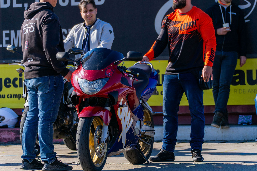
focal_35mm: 224
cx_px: 129
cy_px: 68
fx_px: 1599
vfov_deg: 6.1
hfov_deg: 9.2
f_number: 5.6
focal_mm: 174
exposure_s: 1/1250
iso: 125
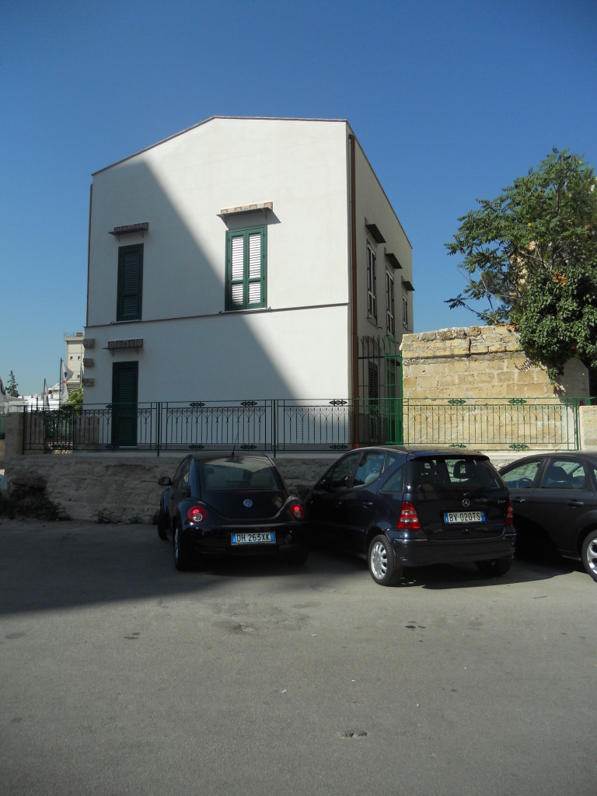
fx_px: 621
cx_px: 298
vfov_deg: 65.3
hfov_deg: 51.4
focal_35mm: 27
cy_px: 398
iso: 80
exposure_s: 1/1250
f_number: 3.2
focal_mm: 4.9
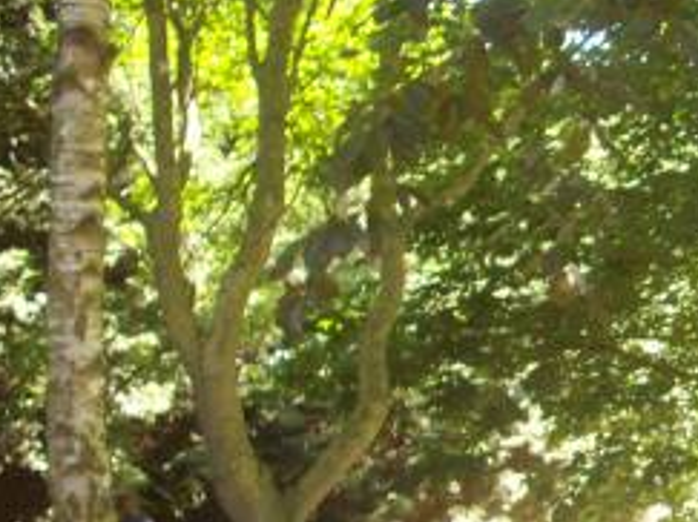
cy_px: 525
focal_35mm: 78
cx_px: 718
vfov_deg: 18.4
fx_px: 1572
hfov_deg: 23.8
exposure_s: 1/64
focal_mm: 6.2
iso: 200
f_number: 2.8
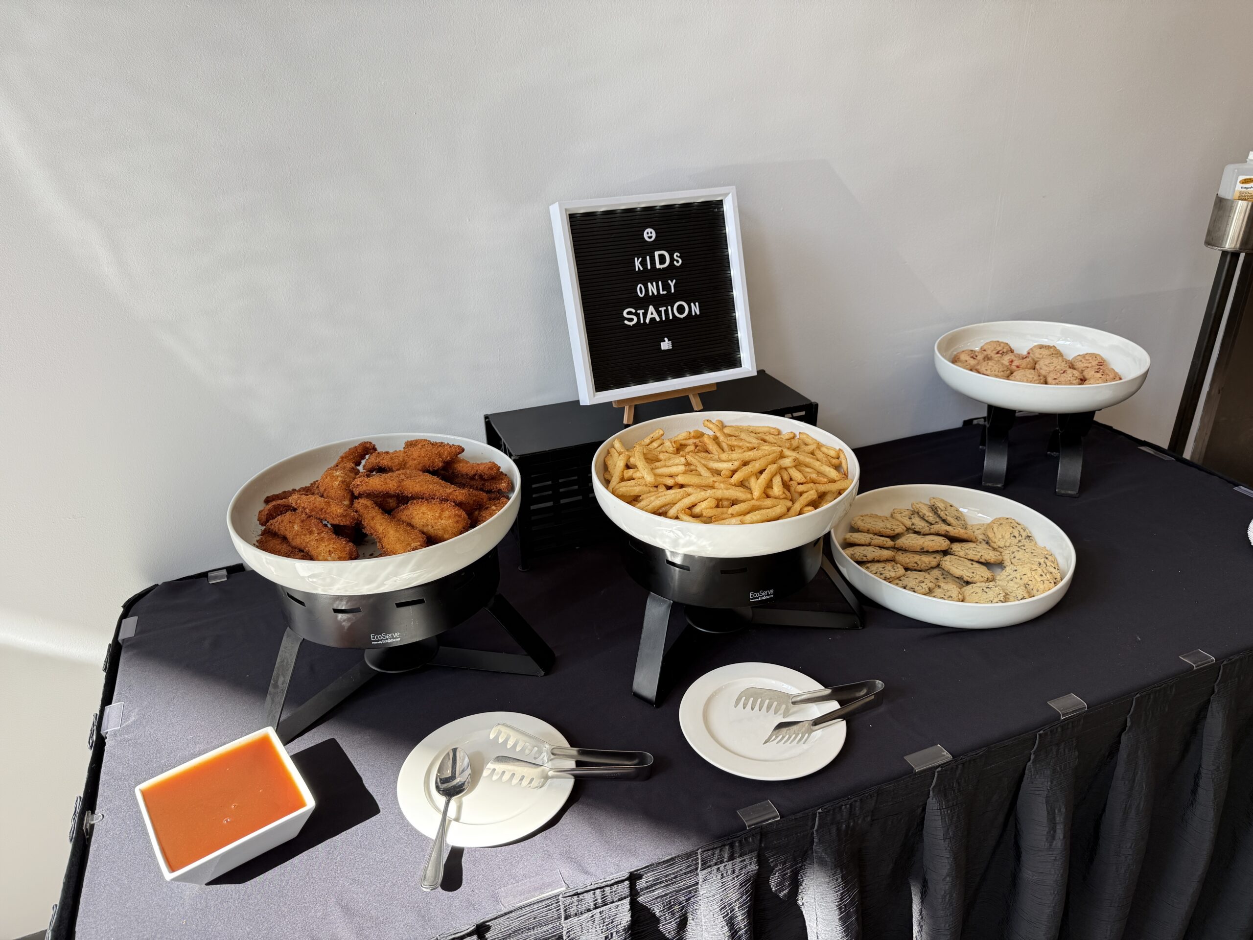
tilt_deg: -25.3
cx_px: 626
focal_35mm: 24
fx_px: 869
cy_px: 470
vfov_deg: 56.8
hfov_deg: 71.6
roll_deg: +1.6
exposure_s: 1/264
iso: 100
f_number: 1.78
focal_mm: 6.76
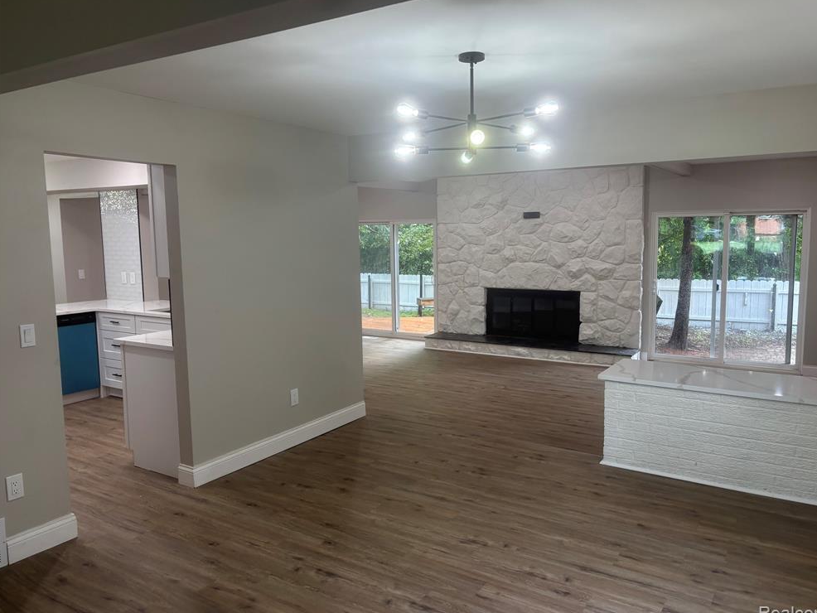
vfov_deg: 51.4
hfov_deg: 65.3
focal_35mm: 27
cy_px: 308
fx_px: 637
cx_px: 418
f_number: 1.6
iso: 80
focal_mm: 5.96
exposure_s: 1/120
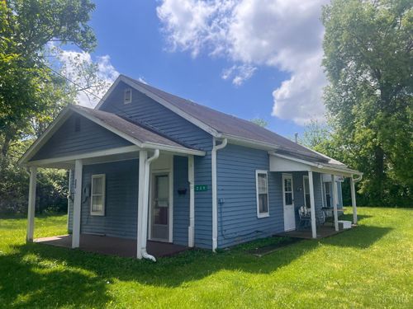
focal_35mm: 26
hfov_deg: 67.3
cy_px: 154
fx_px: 310
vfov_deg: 53.1
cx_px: 206
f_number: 1.5
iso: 50
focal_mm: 5.7
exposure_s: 1/5076
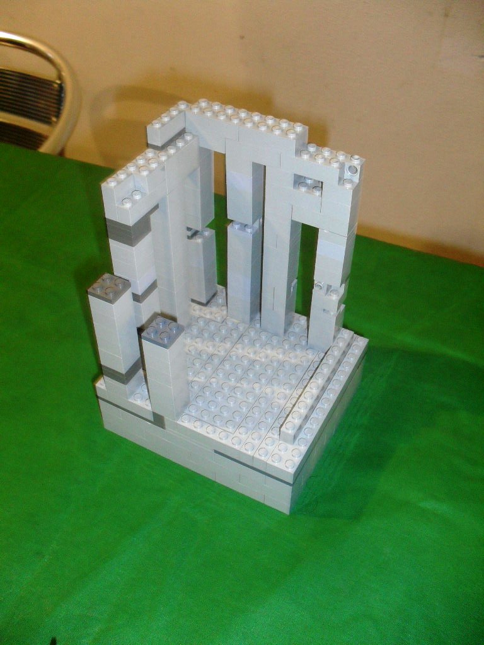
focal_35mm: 35
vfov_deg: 52.6
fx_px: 652
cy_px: 322
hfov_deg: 40.7
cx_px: 242
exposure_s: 1/45
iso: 200
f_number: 3.2
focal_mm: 6.3
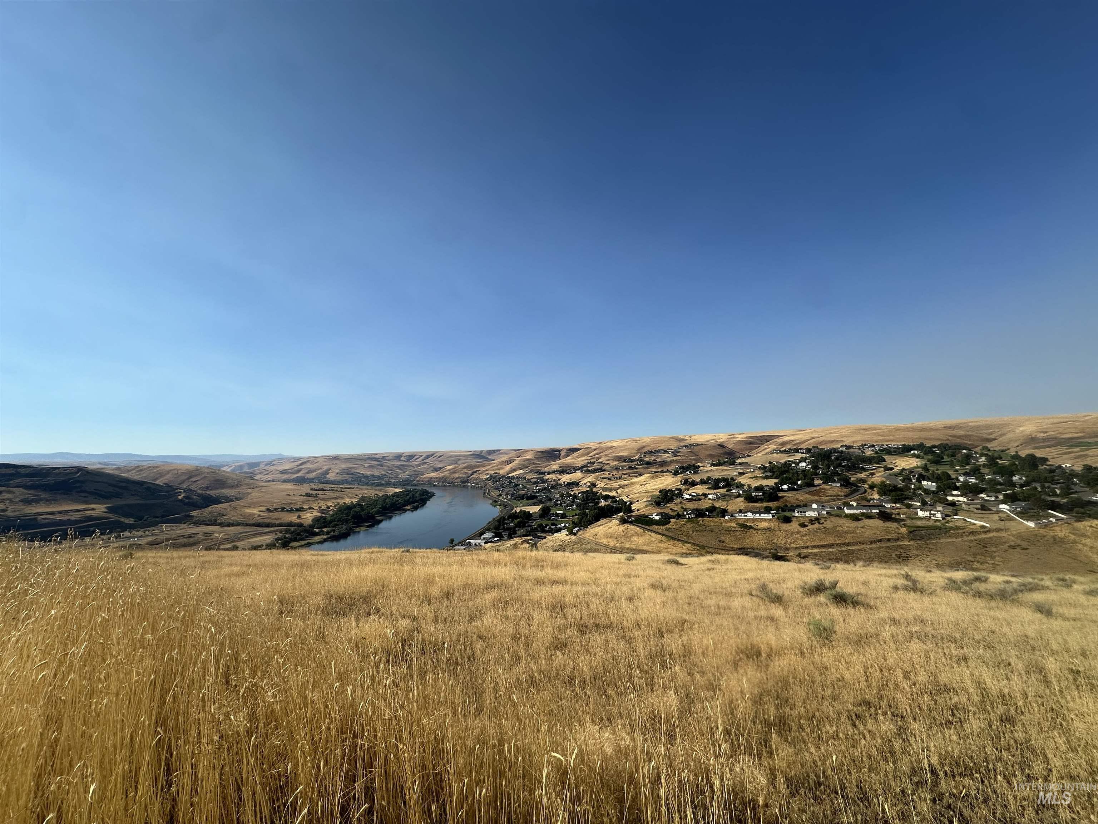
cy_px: 412
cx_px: 549
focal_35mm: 14
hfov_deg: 102.1
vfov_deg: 85.7
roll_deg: +1.9
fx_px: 444
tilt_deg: +6.7
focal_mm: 2.22
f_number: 2.2
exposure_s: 1/2747
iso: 50
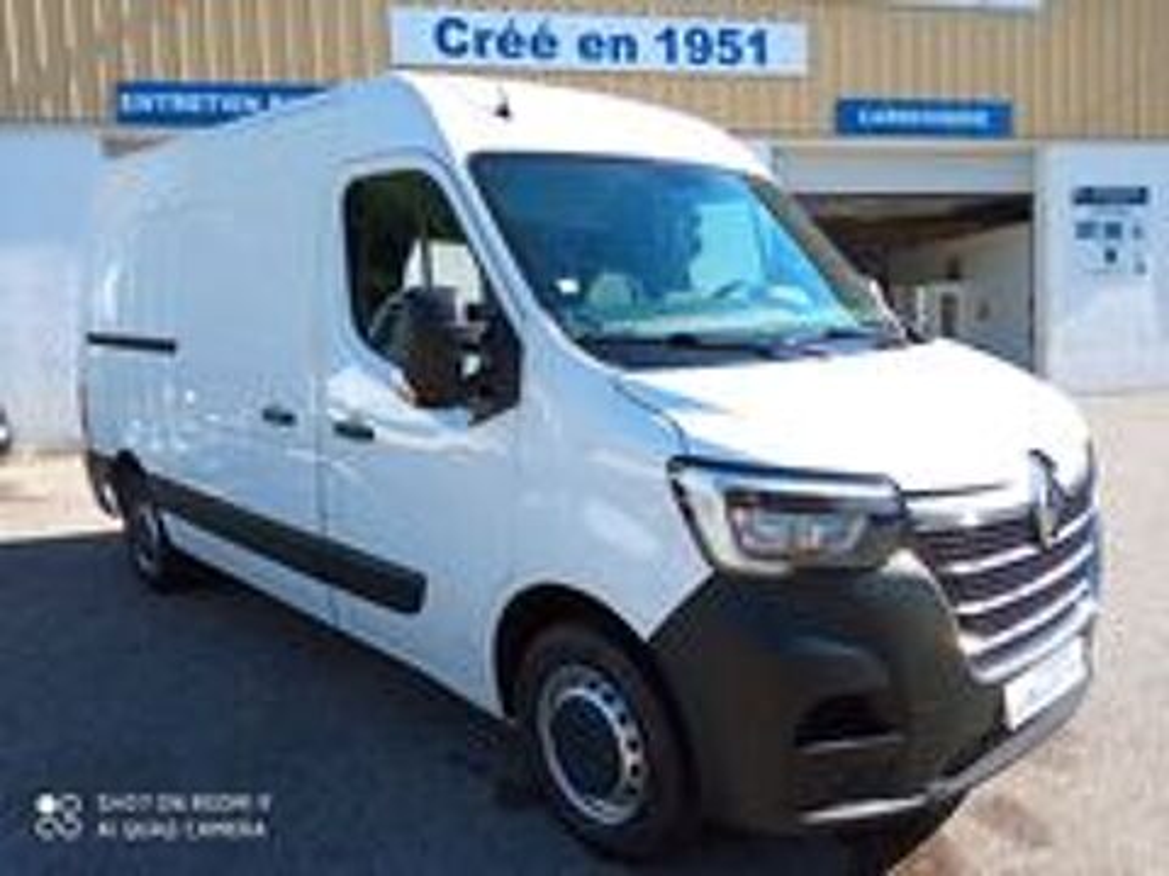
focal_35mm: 27
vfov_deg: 51.4
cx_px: 584
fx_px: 912
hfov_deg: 65.3
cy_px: 438
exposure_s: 1/557
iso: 112
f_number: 2.2
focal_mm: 3.79
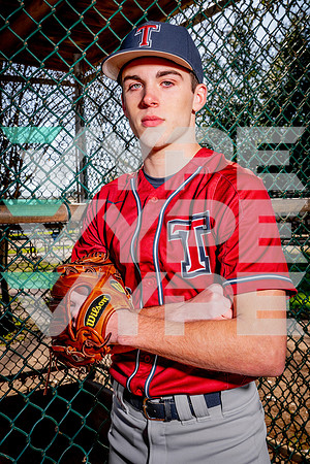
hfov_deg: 31.2
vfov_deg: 45.4
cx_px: 155
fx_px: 555
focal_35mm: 43
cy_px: 232
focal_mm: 43
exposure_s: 1/125
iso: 200
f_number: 13
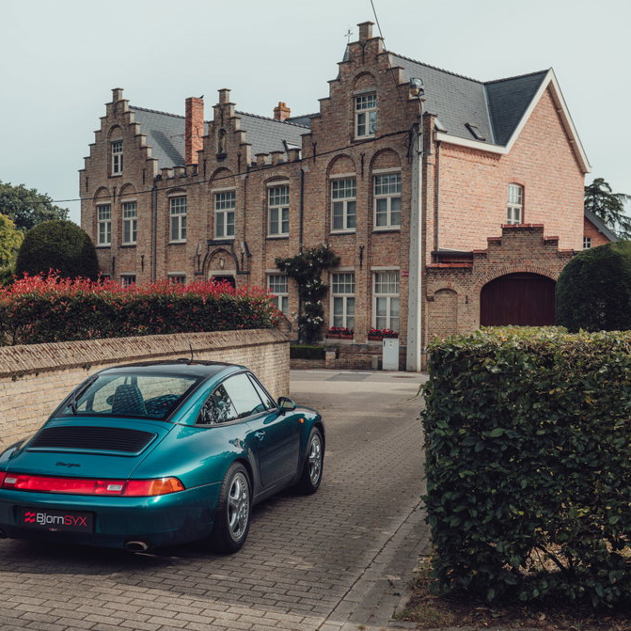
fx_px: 907
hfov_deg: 38.1
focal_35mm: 44
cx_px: 229
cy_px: 318
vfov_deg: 38.3
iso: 100
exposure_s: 1/200
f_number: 4.5
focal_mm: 34
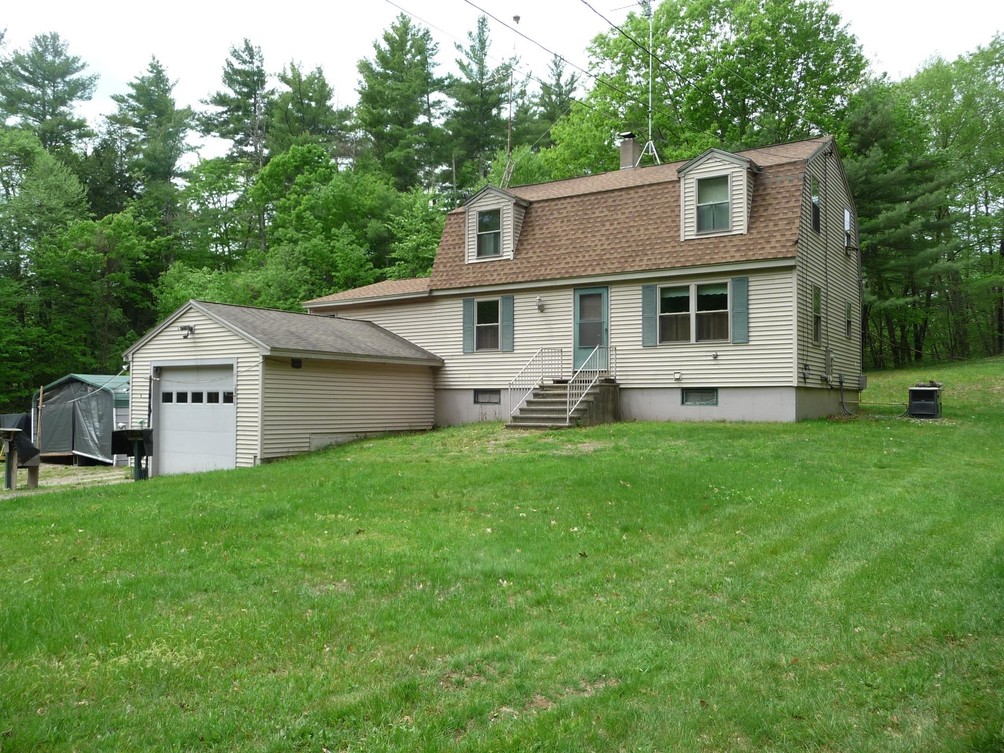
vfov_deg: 49.7
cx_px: 502
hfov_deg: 63.4
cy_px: 376
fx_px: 812
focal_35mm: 28
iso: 100
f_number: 3.3
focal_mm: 4.7
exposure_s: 1/400
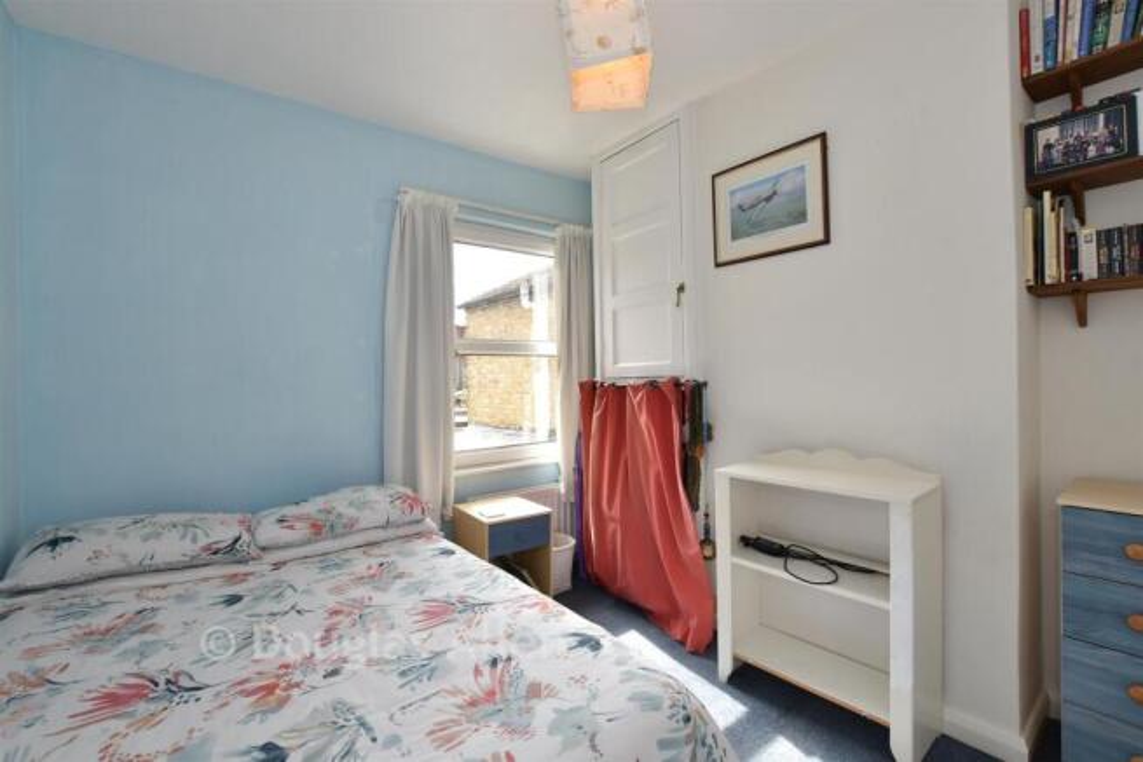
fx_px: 476
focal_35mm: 15
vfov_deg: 77.4
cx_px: 572
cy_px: 381
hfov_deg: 100.4
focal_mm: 10
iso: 160
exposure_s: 1/50
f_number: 8
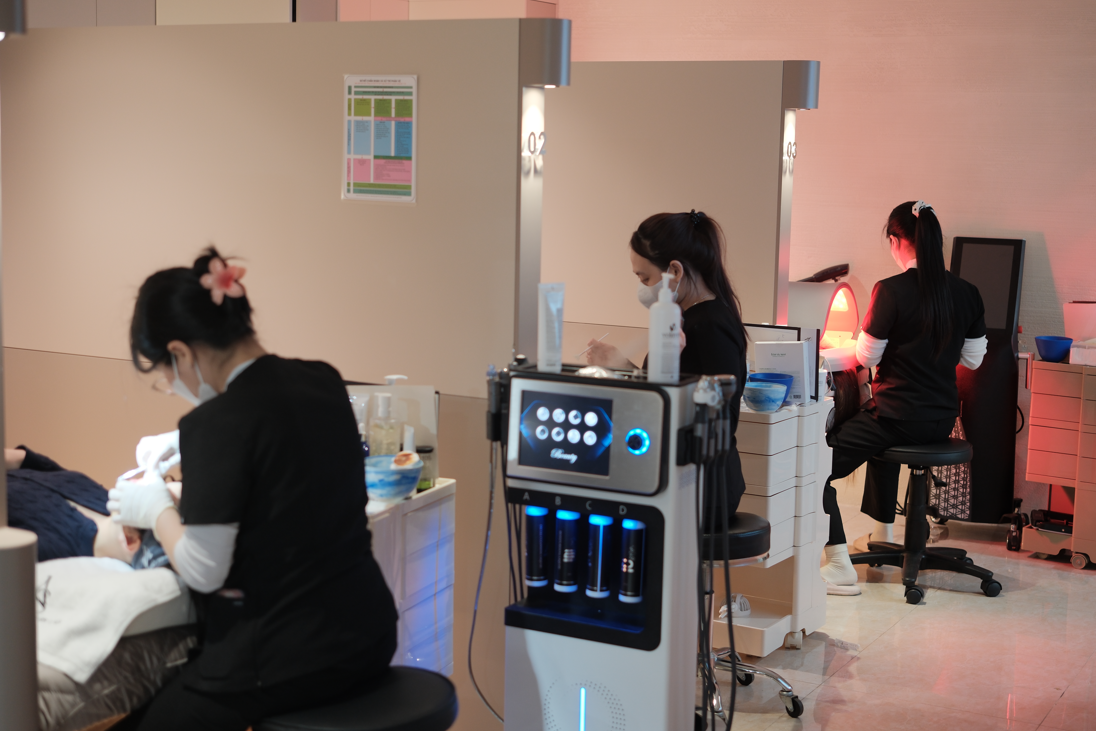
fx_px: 1553
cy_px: 364
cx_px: 544
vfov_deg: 26.5
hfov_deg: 38.9
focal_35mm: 51
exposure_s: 1/50
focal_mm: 33
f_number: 1.8
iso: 320
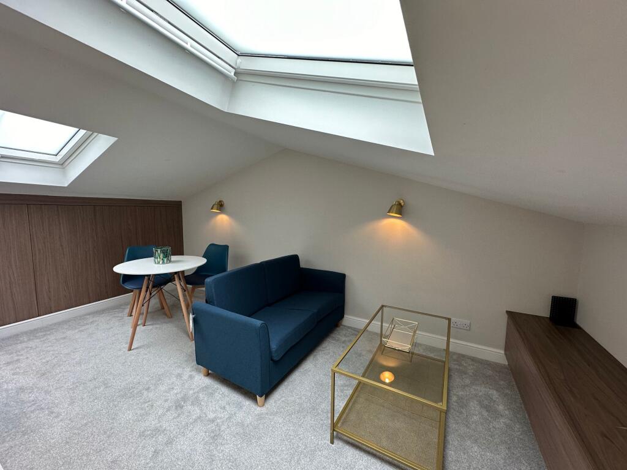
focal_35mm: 14
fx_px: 254
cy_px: 235
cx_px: 314
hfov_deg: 102.1
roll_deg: -1.0
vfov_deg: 85.7
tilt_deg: -5.3
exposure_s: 1/100
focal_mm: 2.22
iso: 125
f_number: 2.2
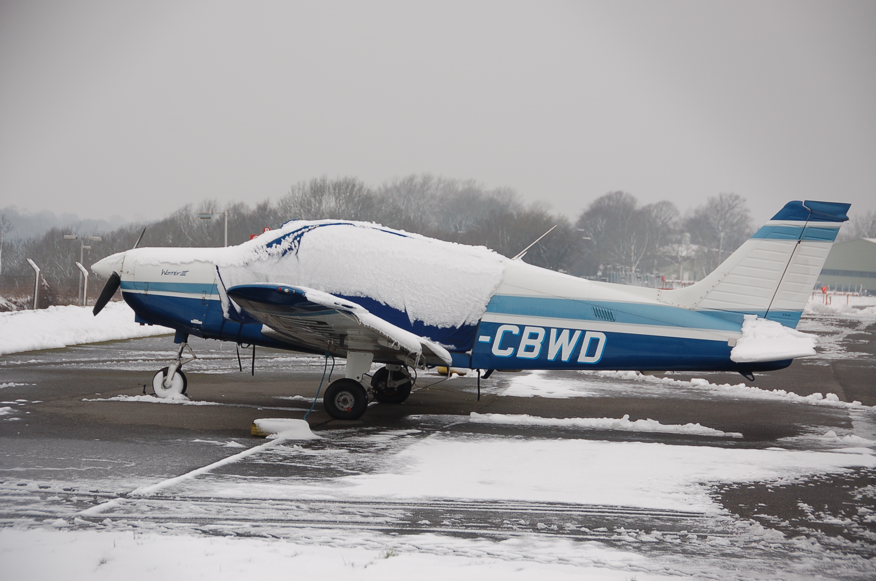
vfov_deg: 11.4
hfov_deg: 17.1
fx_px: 2915
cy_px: 290
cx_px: 438
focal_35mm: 120
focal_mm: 80
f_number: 5.6
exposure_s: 1/500
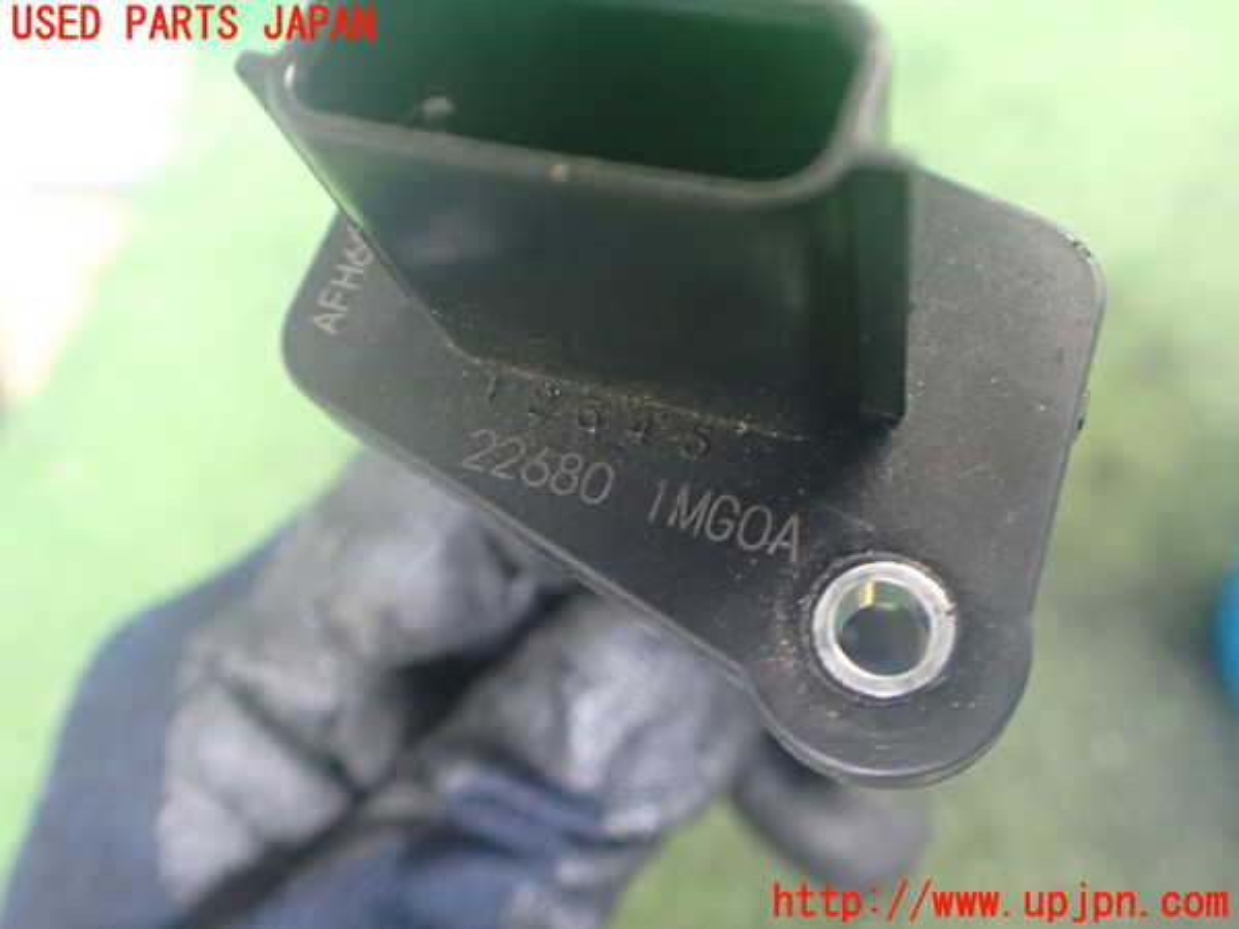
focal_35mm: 30
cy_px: 464
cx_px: 620
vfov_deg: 46.8
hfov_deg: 60.0
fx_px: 1074
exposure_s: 1/30
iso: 800
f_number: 2.3
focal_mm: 5.4
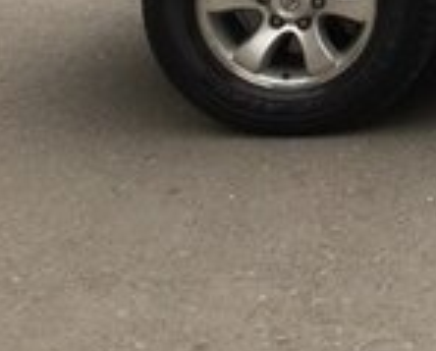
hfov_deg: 13.3
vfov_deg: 11.6
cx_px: 848
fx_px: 1629
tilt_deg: -6.3
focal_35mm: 126
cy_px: -226
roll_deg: -2.3
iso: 32
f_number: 2.2
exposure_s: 1/196
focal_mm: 4.15
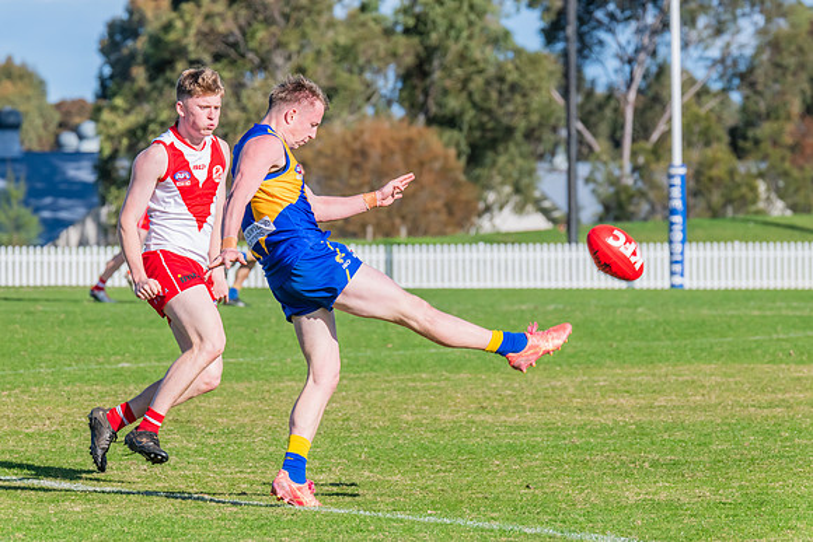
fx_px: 8462
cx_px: 389
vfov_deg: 3.7
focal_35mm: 375
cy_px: 236
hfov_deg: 5.5
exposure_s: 1/1250
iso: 800
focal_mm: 330
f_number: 11
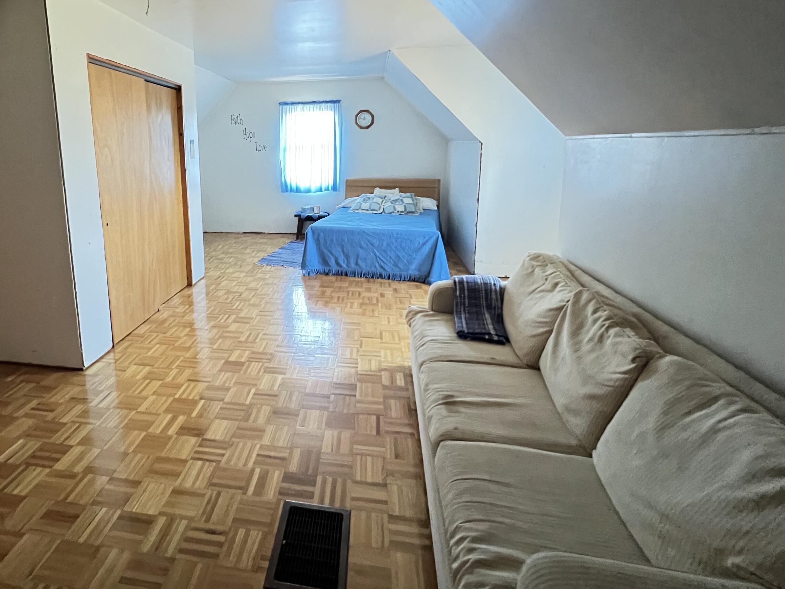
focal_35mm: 17
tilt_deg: -8.9
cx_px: 300
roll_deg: +2.2
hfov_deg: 89.4
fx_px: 386
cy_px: 217
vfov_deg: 73.3
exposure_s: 1/31
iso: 1250
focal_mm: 1.57
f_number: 1.8
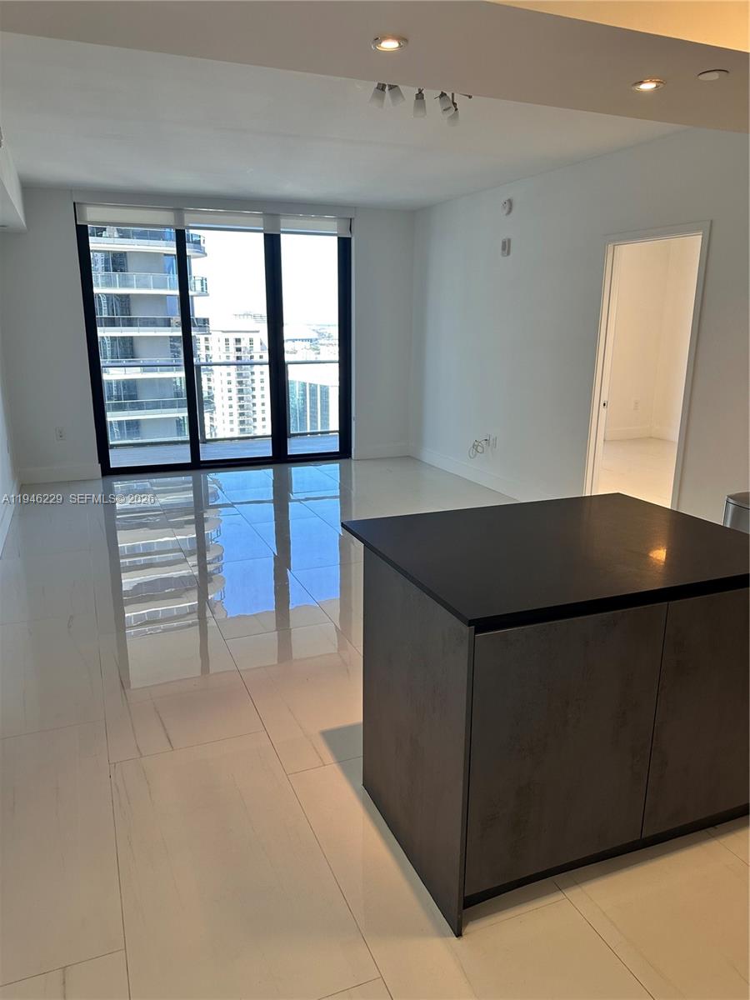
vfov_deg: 71.6
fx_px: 693
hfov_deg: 56.8
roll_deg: -0.5
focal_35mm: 24
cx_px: 375
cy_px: 500
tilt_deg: -14.8
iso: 125
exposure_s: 1/120
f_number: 1.78
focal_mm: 6.86
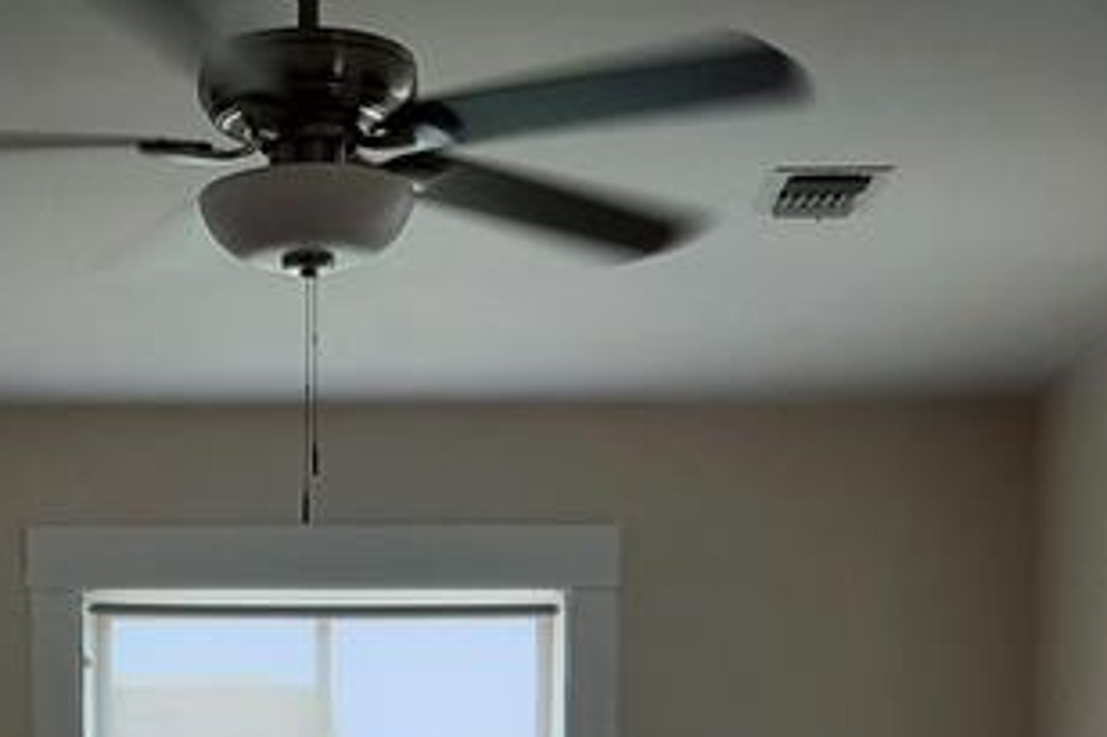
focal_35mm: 90
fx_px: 2766
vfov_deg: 14.3
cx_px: 183
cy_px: 1075
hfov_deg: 22.3
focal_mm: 3.93
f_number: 1.7
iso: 40
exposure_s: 1/133
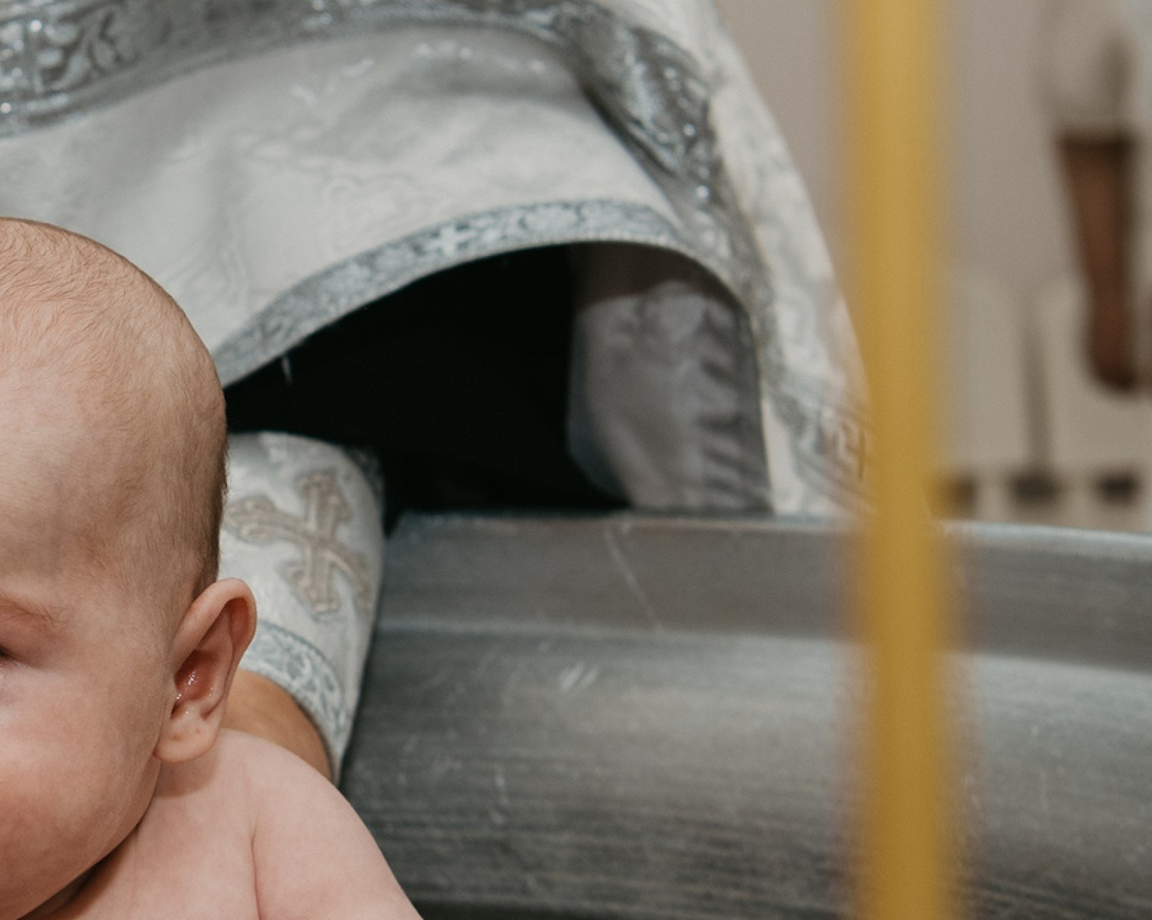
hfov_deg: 19.9
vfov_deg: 16.5
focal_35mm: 93
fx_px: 3170
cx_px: -33
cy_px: 371
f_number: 4
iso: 125
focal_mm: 32
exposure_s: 1/160
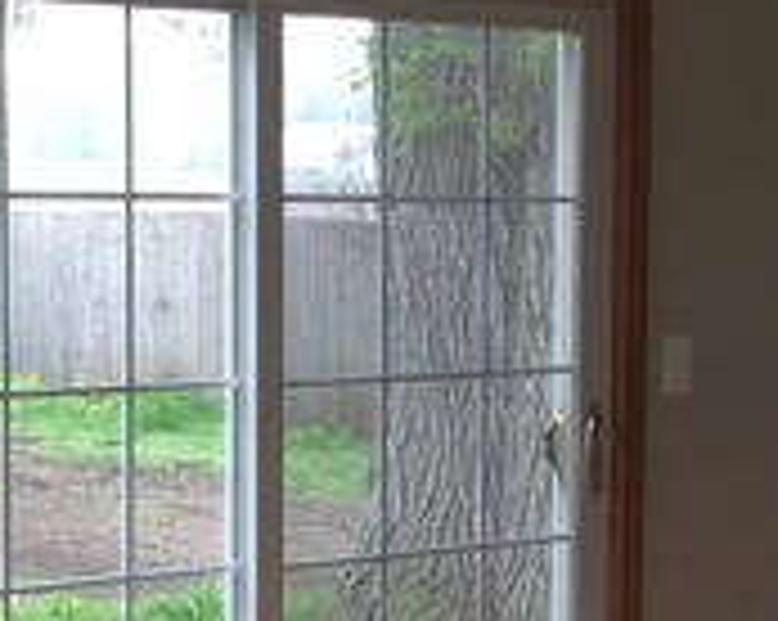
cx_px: 477
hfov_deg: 18.3
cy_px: 374
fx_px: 2415
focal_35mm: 105
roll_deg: -0.6
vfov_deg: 14.6
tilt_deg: -3.3
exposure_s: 1/120
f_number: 2.2
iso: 64
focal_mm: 4.15
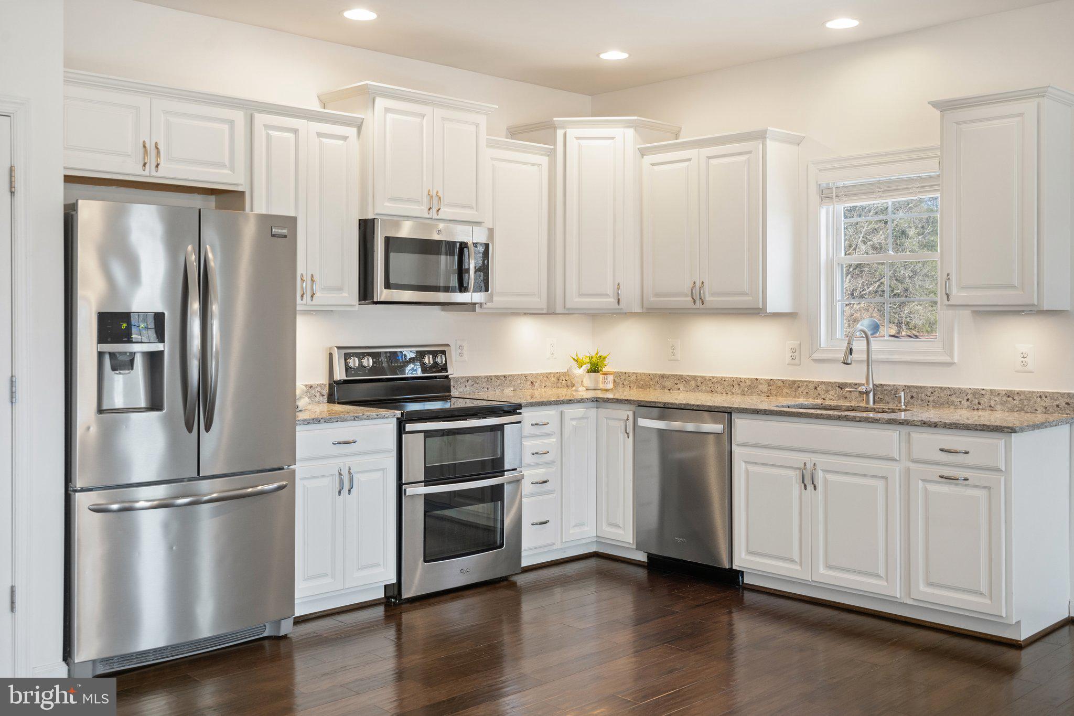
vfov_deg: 37.8
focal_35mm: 35
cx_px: 537
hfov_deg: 54.4
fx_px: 1044
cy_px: 358
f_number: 8
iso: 500
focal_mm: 35
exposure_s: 1/10
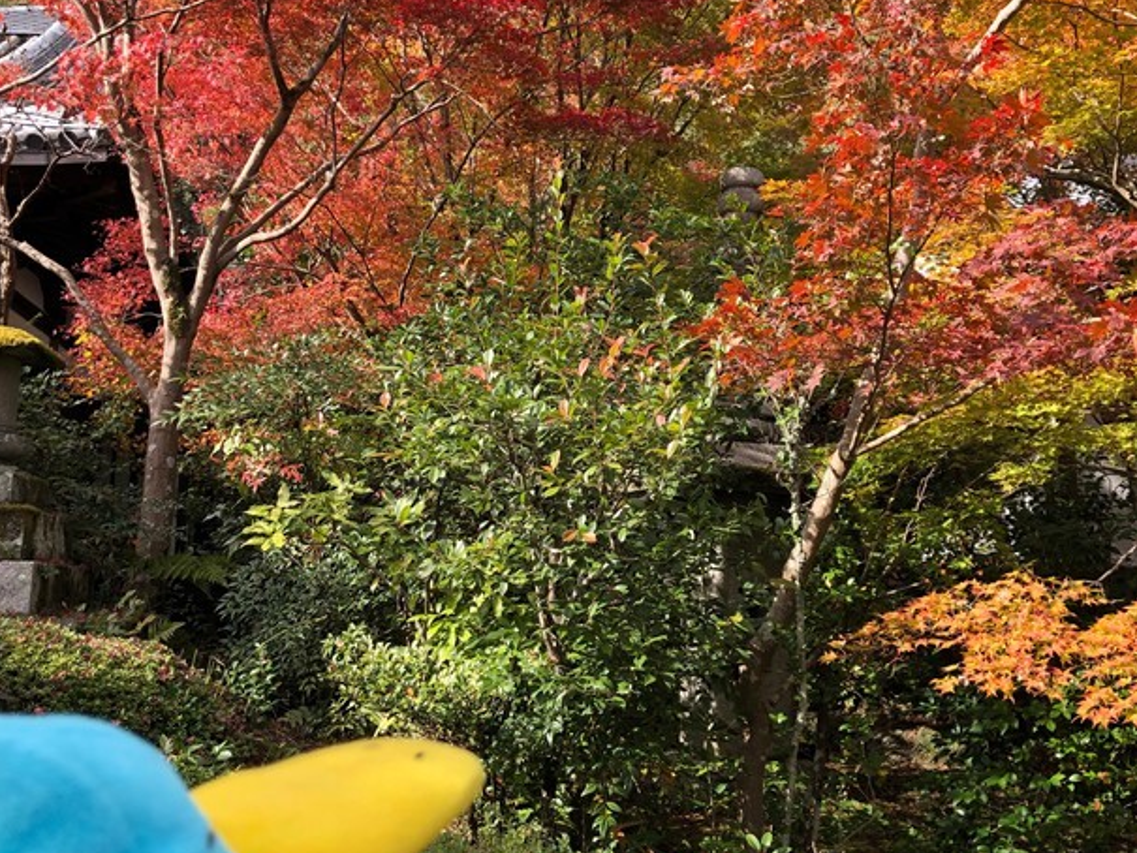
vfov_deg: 38.7
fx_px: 1216
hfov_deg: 50.1
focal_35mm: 37
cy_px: 423
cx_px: 592
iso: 20
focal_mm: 3.99
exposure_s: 1/414
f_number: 1.8
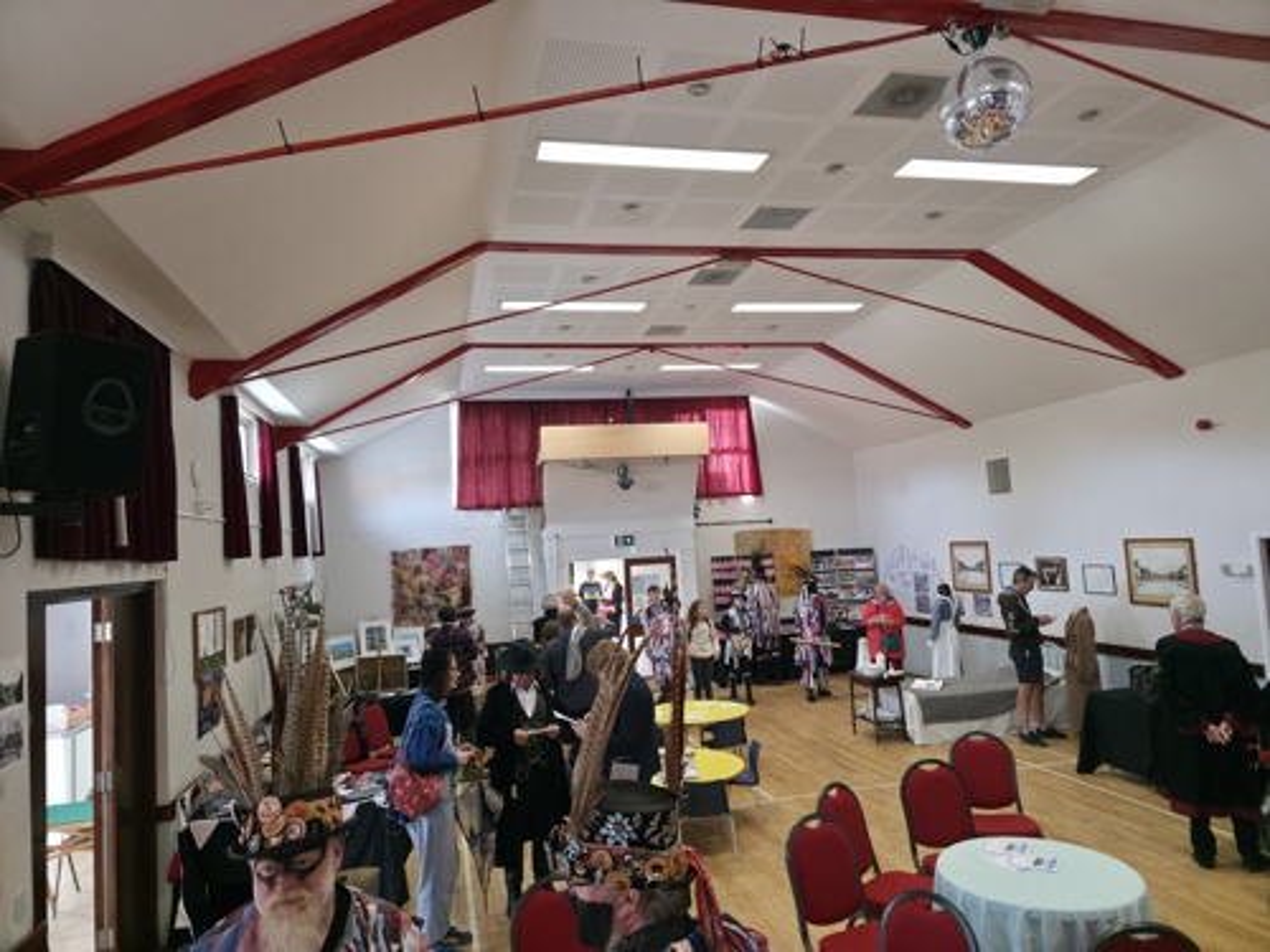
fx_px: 844
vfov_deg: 58.9
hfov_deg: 73.9
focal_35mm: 23
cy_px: 476
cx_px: 635
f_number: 1.7
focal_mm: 6.3
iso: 250
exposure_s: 1/100
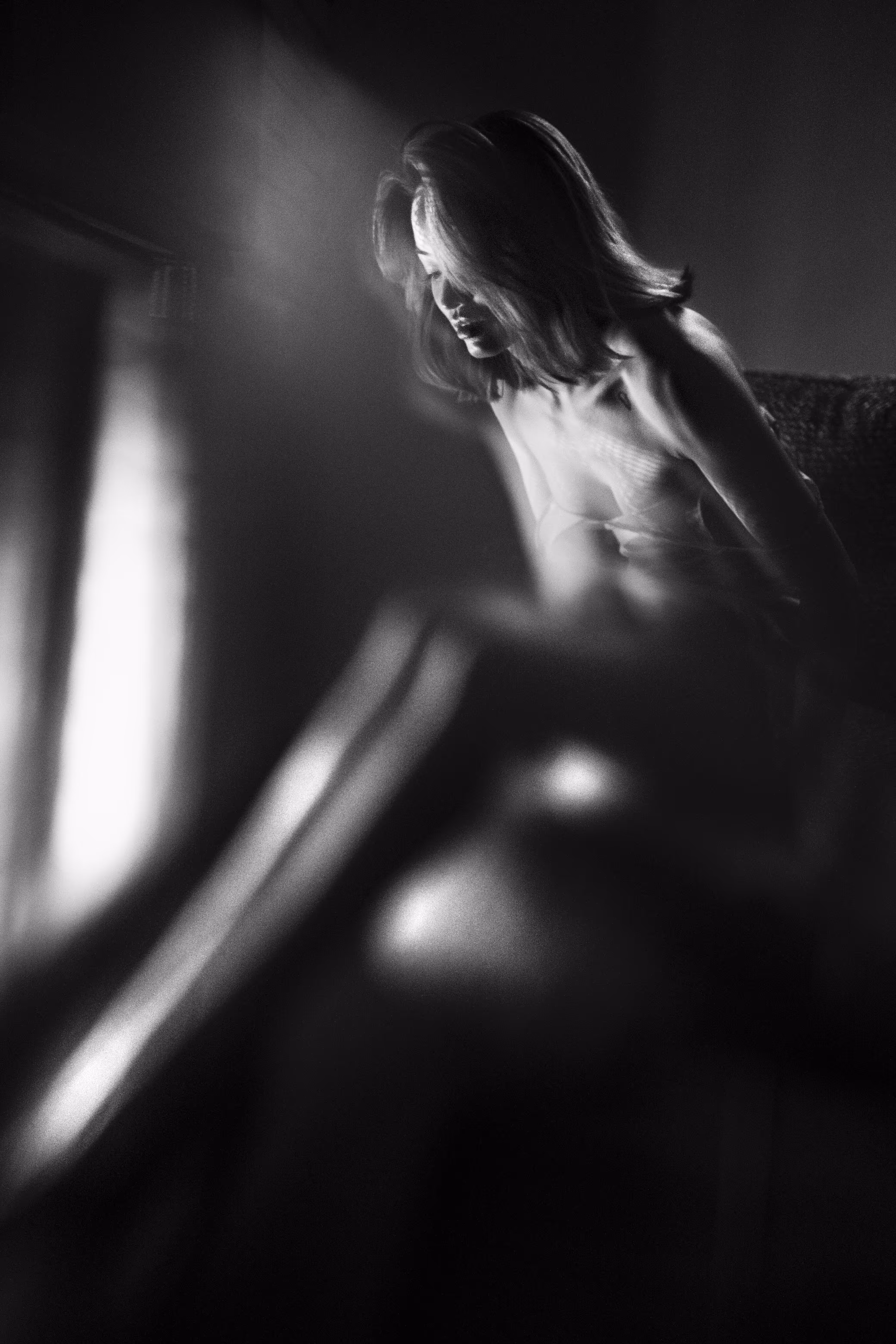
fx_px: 1307
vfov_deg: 54.4
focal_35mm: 35
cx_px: 448
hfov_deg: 37.9
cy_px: 672
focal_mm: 23
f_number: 1.4
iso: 640
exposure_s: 1/125
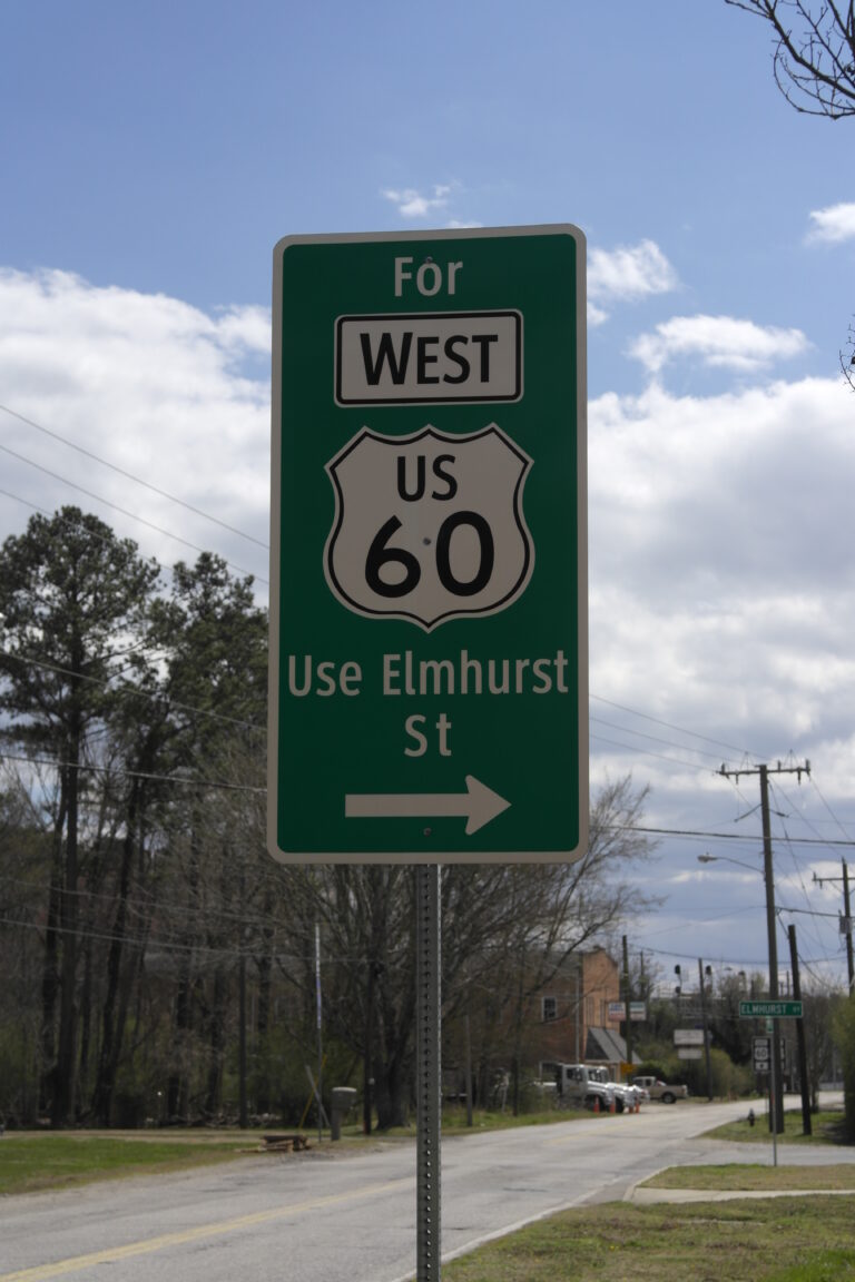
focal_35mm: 77
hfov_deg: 17.7
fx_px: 2743
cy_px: 641
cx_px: 428
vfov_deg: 26.3
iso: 100
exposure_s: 1/400
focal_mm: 50
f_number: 9
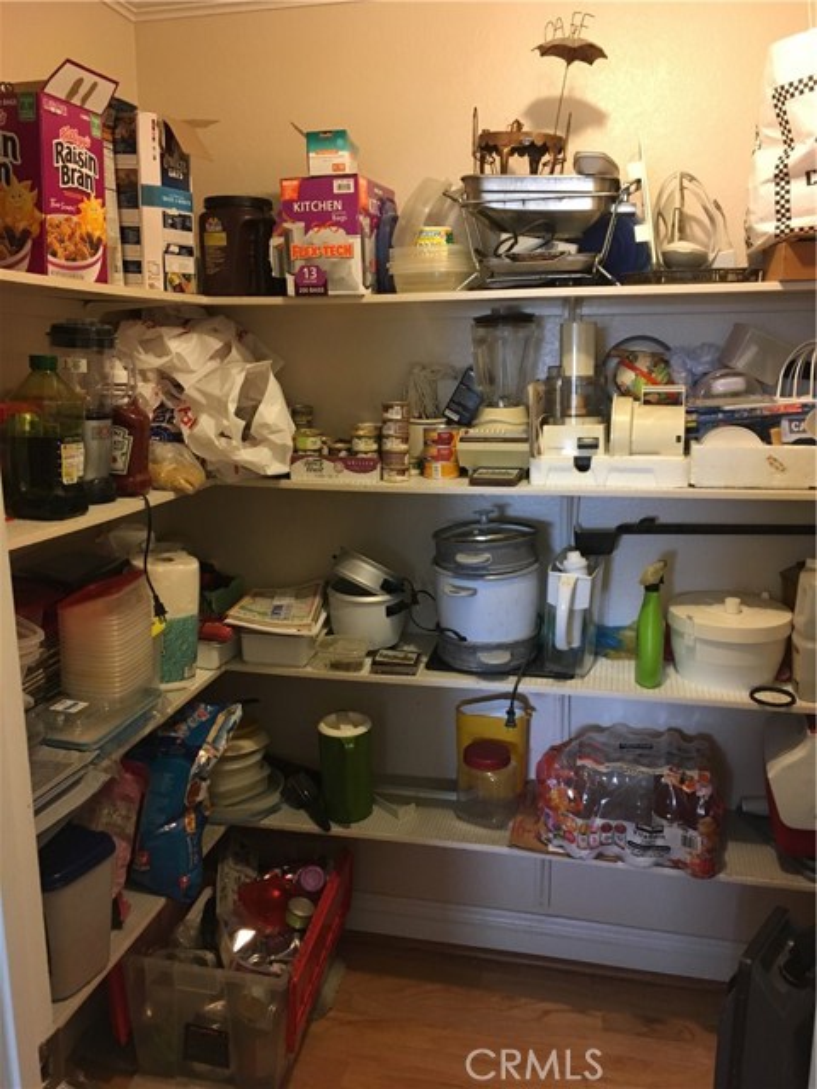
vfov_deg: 61.7
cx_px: 408
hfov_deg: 48.2
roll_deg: +1.8
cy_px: 544
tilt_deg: -10.4
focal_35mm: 29
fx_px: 913
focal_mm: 4.15
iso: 160
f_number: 2.2
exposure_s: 1/30
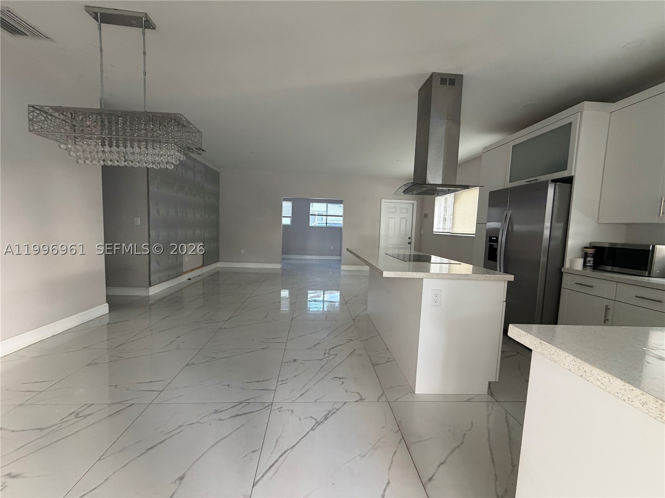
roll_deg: -1.7
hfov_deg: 102.1
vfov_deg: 85.7
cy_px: 249
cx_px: 332
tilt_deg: -4.8
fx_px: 269
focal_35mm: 14
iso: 320
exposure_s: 1/90
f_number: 2.2
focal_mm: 2.22
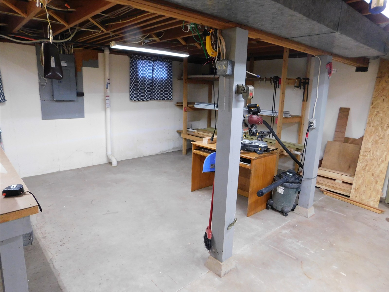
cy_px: 146
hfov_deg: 73.9
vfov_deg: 58.9
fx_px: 258
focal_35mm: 23
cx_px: 194
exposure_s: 1/30
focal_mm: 4
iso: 400
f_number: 3
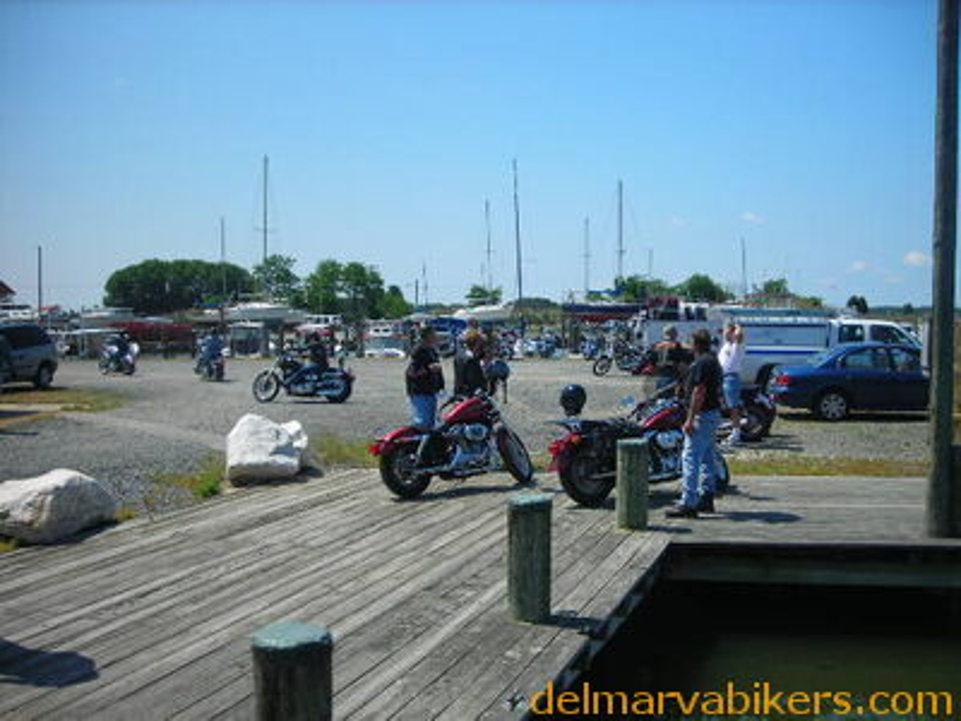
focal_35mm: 38
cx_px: 480
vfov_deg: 37.7
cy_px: 360
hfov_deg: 49.0
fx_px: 1055
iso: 50
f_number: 6.4
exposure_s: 1/181
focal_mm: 6.3
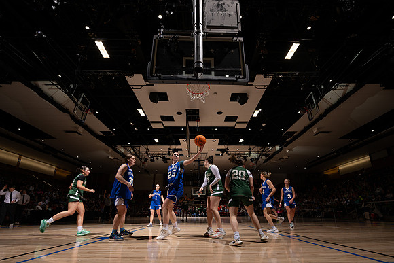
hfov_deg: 89.2
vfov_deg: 66.3
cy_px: 154
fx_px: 200
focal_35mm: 18
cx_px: 205
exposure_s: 1/100
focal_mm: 14
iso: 80
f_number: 5
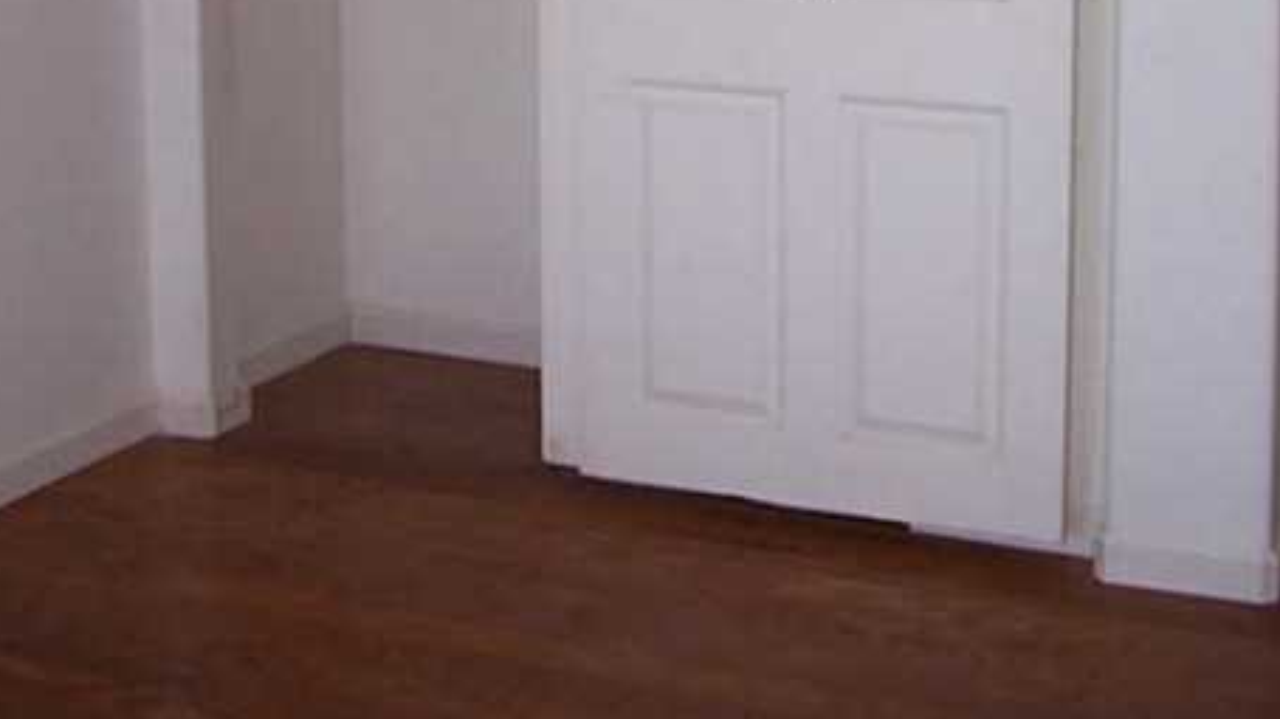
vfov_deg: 15.9
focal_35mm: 73
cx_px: 744
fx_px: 2477
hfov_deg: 28.9
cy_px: -121
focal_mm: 6.3
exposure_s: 1/60
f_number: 2.8
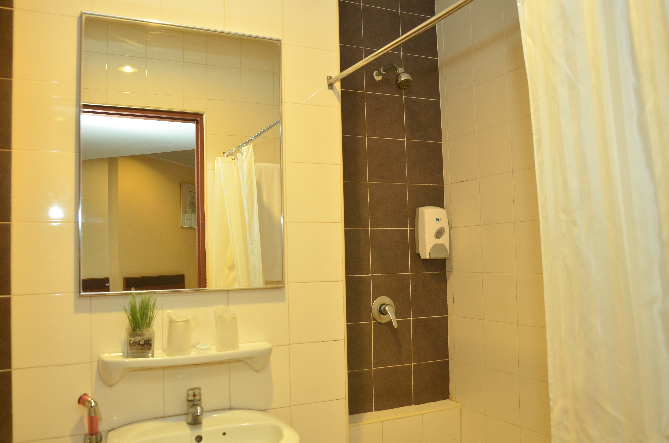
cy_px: 222
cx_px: 334
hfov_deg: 59.6
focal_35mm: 32
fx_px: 584
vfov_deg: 41.5
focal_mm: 21
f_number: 5.6
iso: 1000
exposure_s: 1/20
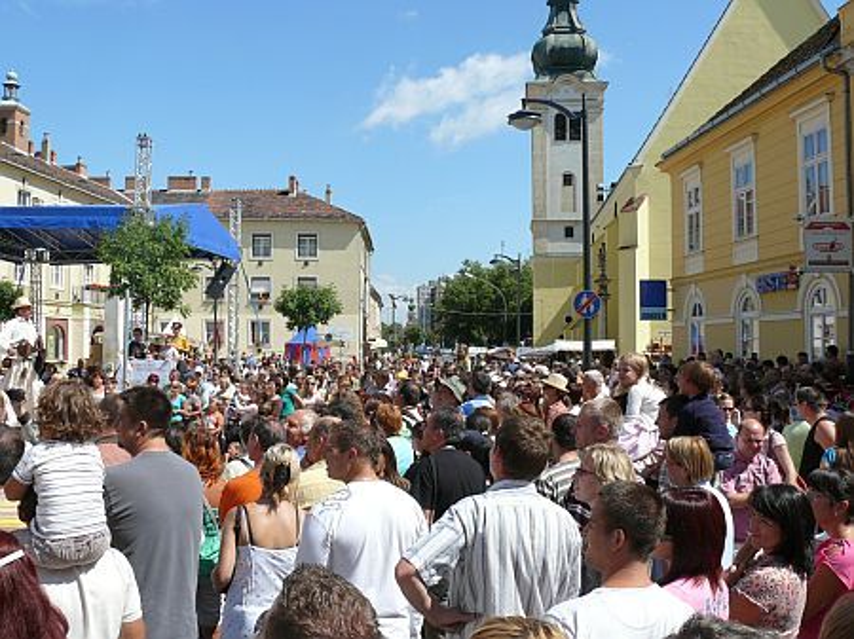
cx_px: 427
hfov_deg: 52.7
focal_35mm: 35
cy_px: 320
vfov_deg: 40.7
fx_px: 863
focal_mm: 7.4
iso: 100
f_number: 6.3
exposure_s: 1/500
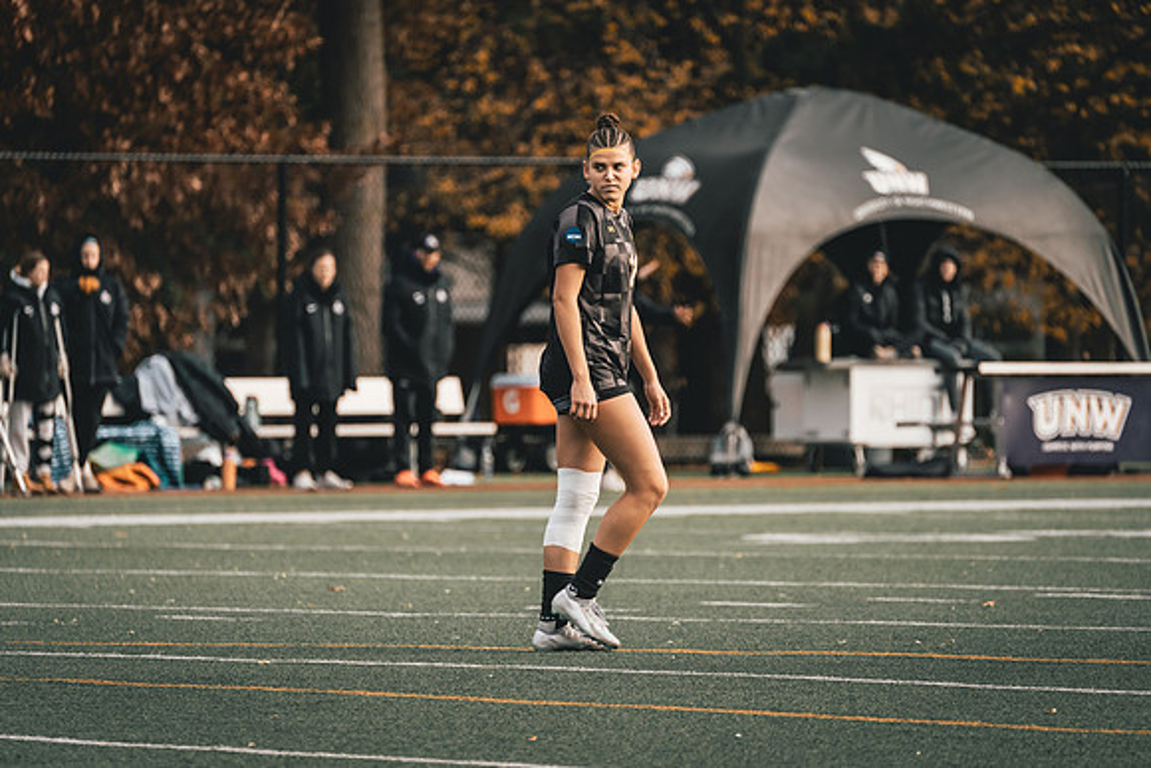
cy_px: 384
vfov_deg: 4.1
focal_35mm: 337
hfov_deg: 6.1
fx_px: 10776
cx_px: 576
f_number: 6.3
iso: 800
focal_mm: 336
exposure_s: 1/1000
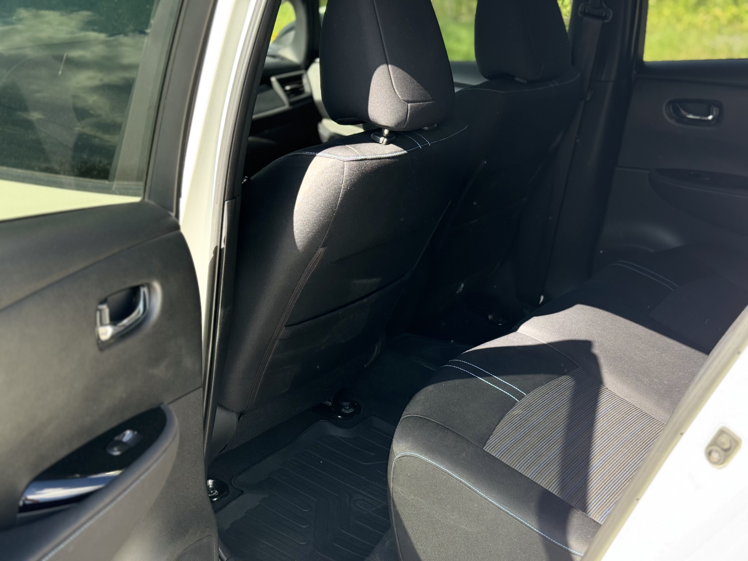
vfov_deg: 30.3
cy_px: 280
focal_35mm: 48
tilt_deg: -20.1
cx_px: 374
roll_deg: +1.6
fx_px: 1037
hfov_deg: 39.7
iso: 64
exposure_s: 1/412
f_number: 1.78
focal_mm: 6.76
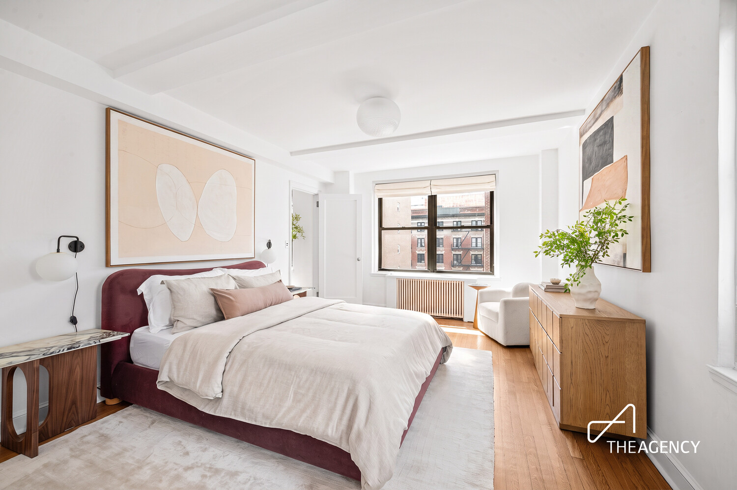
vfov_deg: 81.1
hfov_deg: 104.3
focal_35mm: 14
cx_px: 368
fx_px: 286
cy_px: 245
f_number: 11
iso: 250
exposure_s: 1/10
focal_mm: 14
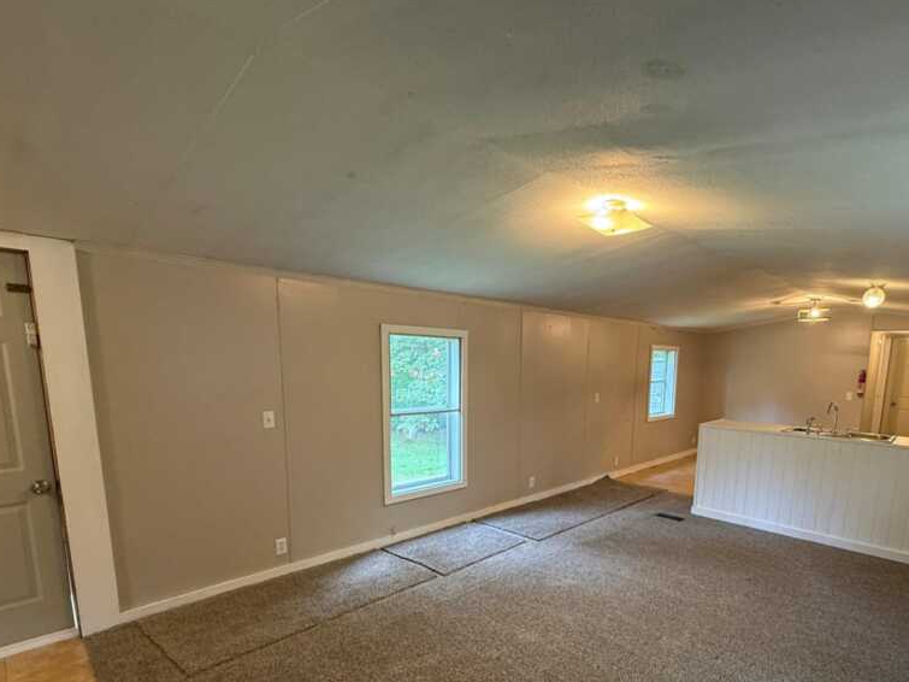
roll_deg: -0.8
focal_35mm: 19
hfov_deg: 84.1
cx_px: 524
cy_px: 441
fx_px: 499
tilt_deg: -7.4
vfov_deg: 67.2
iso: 320
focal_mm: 2.22
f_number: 2.2
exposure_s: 1/60
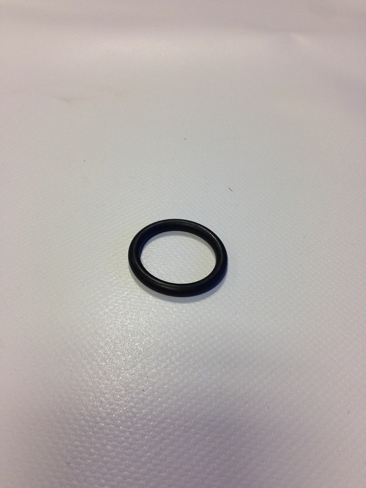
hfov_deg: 42.9
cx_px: 183
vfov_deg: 55.4
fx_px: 465
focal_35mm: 33
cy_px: 244
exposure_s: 1/60
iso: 64
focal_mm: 4.12
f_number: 2.4
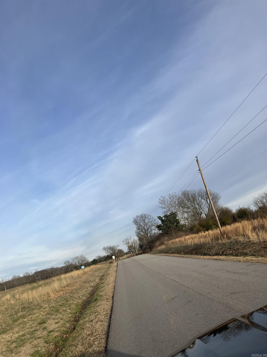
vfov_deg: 63.4
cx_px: 134
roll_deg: +16.7
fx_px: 288
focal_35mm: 28
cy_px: 178
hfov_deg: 49.7
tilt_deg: +12.7
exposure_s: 1/1389
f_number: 1.8
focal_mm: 3.99
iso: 32
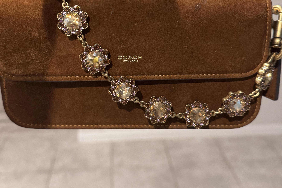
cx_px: 143
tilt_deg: -22.1
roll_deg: +0.9
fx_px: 298
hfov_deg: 50.7
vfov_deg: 34.8
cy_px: 66
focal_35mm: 38
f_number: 1.78
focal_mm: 6.76
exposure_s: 1/60
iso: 800
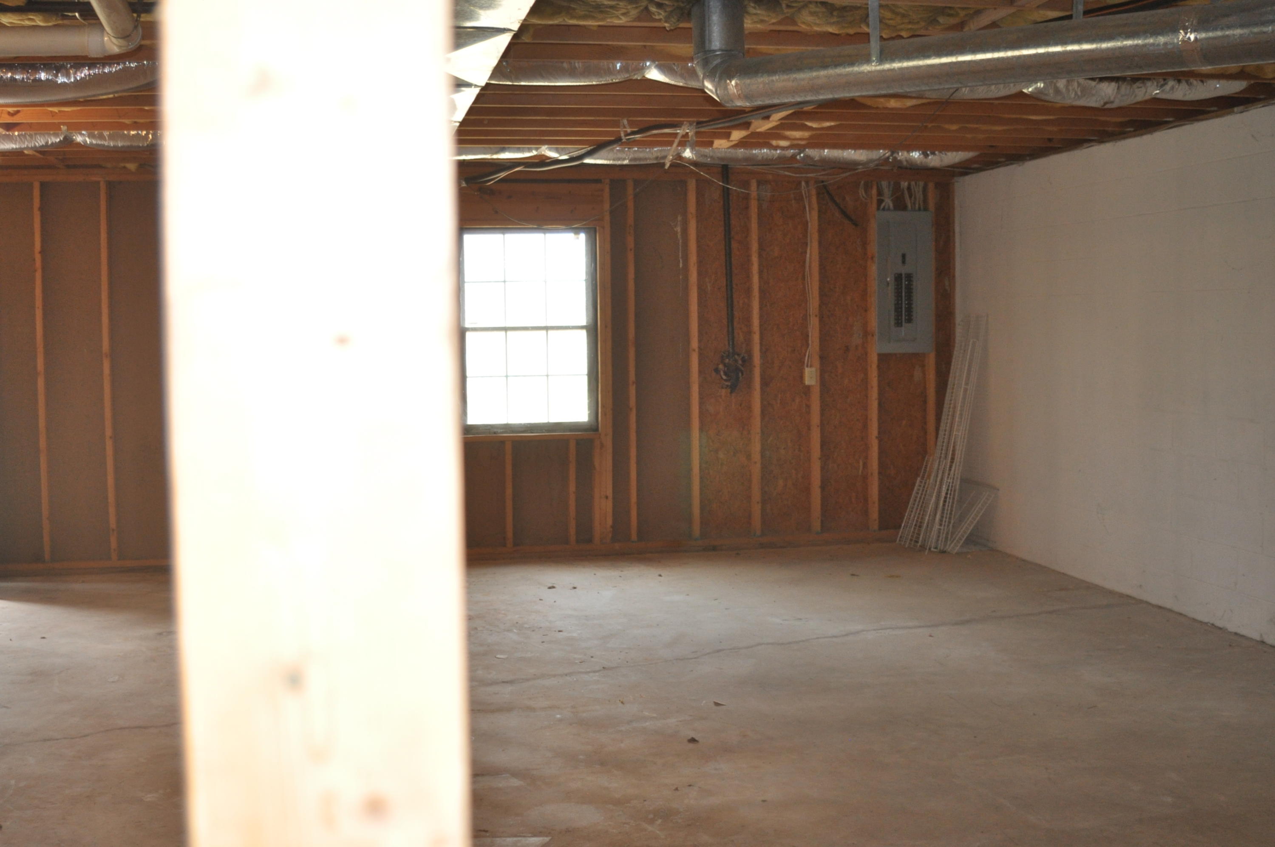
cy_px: 424
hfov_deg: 46.5
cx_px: 638
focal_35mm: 42
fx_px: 1486
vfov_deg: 31.8
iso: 800
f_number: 3.5
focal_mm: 28
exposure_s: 1/60
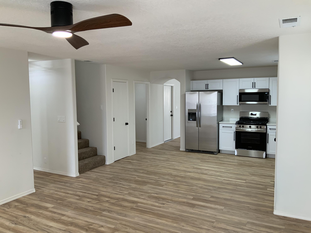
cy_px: 116
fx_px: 261
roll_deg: +0.9
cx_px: 156
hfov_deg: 61.7
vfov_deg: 48.2
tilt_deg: -5.2
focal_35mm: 29
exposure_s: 1/60
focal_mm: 3
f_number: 1.8
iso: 50
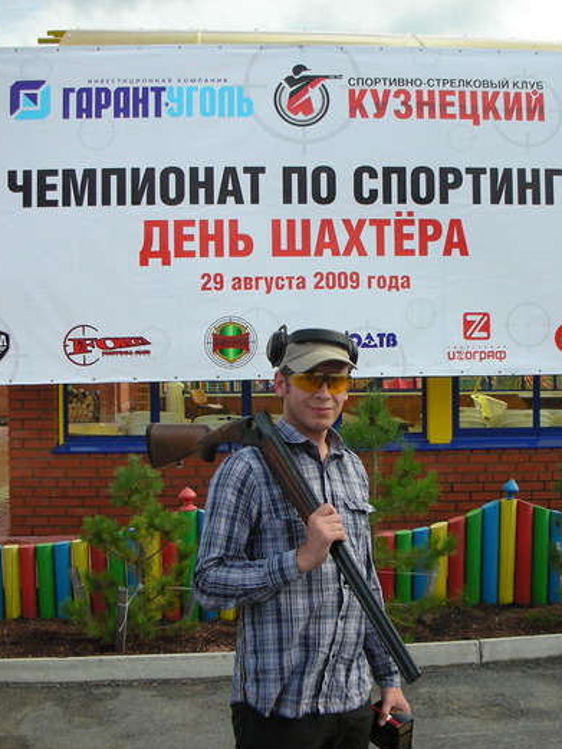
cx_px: 309
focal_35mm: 47
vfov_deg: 40.4
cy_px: 374
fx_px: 1017
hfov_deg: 30.9
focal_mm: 5.8
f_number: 3
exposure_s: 1/345
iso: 50
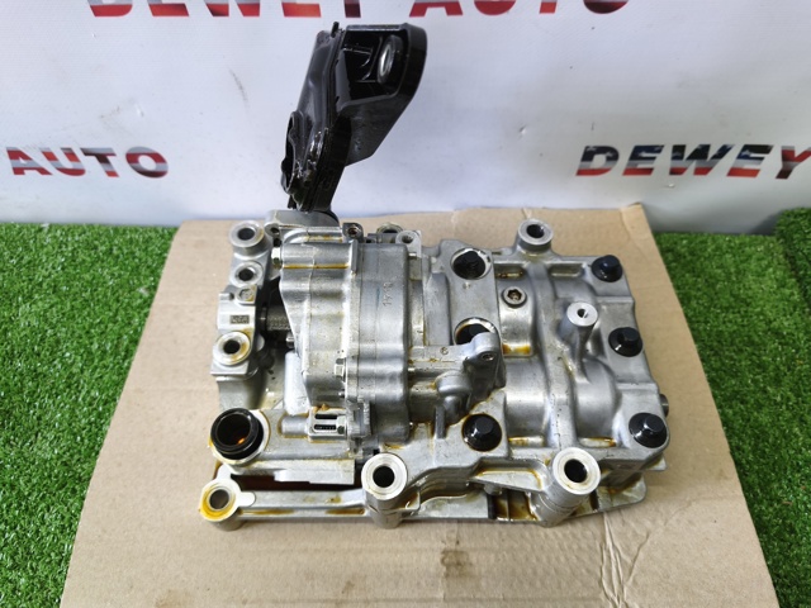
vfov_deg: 58.9
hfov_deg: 73.9
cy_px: 304
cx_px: 406
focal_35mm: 23
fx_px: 539
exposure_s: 1/43.3
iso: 320
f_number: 1.7
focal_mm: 5.35
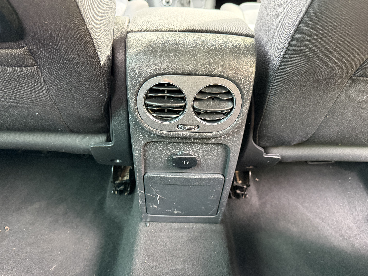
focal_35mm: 24
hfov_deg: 71.6
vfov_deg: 56.8
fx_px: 255
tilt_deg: -44.2
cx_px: 184
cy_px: 138
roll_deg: -6.1
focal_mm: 6.76
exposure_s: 1/56
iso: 800
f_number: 1.78
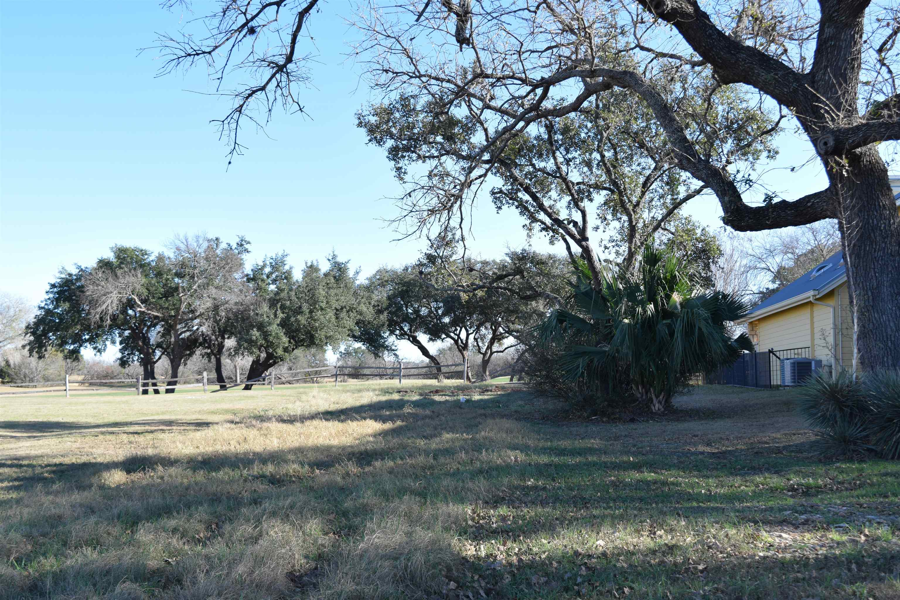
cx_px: 450
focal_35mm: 42
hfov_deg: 46.4
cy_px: 300
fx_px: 1050
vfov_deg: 31.9
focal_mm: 28
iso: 220
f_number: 8
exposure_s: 1/250
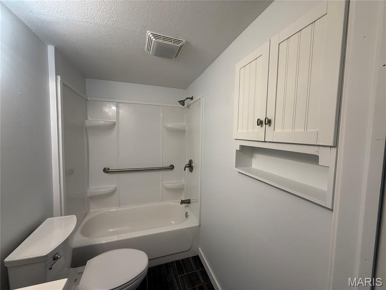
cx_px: 193
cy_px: 145
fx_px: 156
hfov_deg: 102.1
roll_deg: -0.6
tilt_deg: -4.2
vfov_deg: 85.7
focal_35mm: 14
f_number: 2.2
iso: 160
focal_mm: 2.22
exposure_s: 1/120
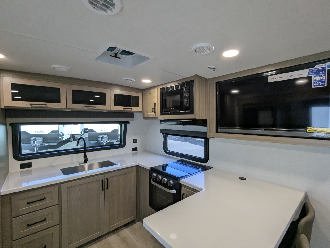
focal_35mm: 16
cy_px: 124
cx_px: 165
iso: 246
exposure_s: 1/217
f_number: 2.2
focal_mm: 2.35
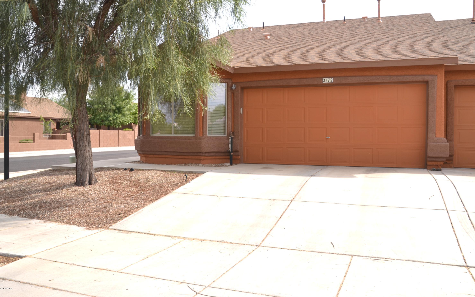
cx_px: 238
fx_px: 401
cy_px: 138
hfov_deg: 61.2
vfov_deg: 40.6
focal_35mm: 31
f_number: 9
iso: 100
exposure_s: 1/200
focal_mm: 20
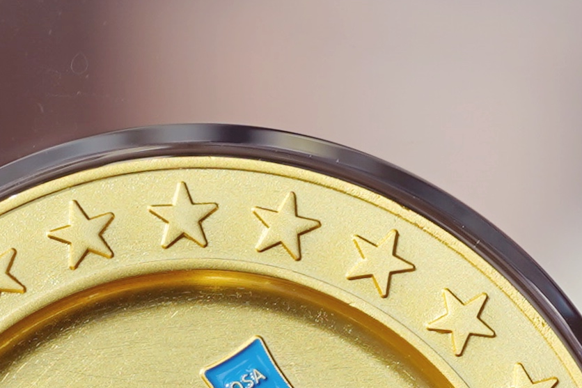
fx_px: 12251
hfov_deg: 2.7
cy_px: 710
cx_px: 207
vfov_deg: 1.8
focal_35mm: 758
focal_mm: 107
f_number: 5.6
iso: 100
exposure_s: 1/320
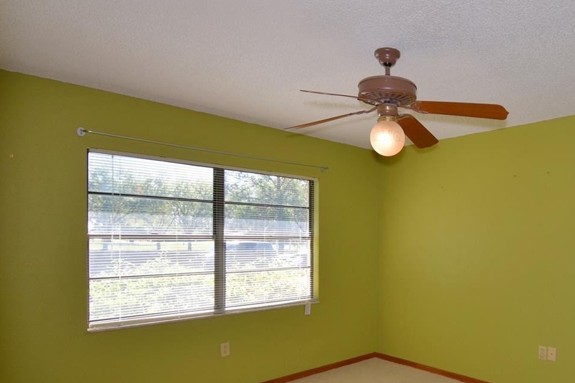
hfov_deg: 66.6
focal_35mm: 25
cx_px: 437
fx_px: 399
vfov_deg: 50.7
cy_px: 243
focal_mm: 10
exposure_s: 1/160
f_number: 4.5
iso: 100
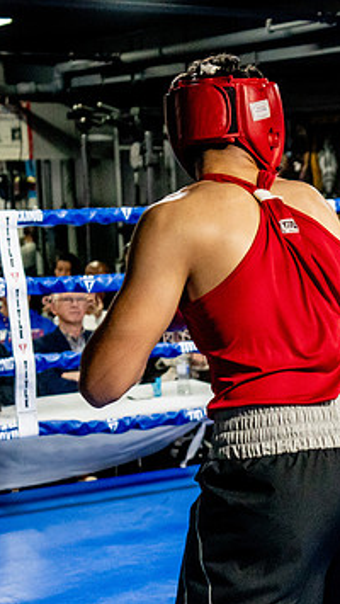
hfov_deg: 13.0
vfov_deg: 23.9
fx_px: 1425
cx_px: 476
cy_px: 328
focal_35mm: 89
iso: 5000
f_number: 2.8
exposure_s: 1/800
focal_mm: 35
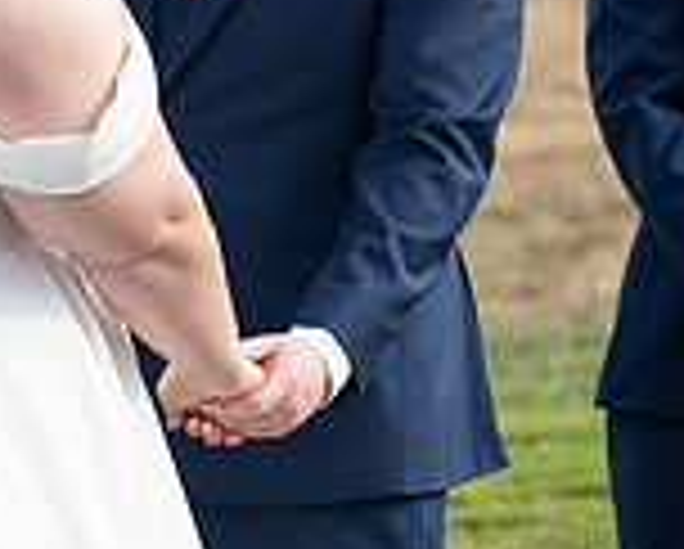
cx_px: 342
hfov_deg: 4.7
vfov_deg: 3.7
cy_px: -65
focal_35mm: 415
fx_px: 8412
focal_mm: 116
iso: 400
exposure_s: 1/1000
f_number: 4.5
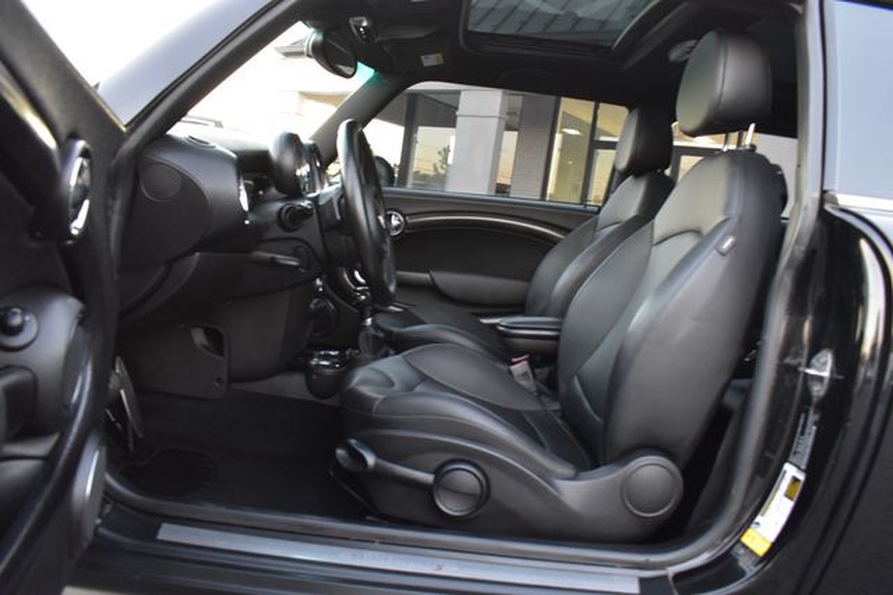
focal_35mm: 27
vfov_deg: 47.9
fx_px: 669
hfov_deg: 67.4
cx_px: 446
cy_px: 298
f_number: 6.3
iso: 1600
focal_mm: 18
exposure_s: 1/15
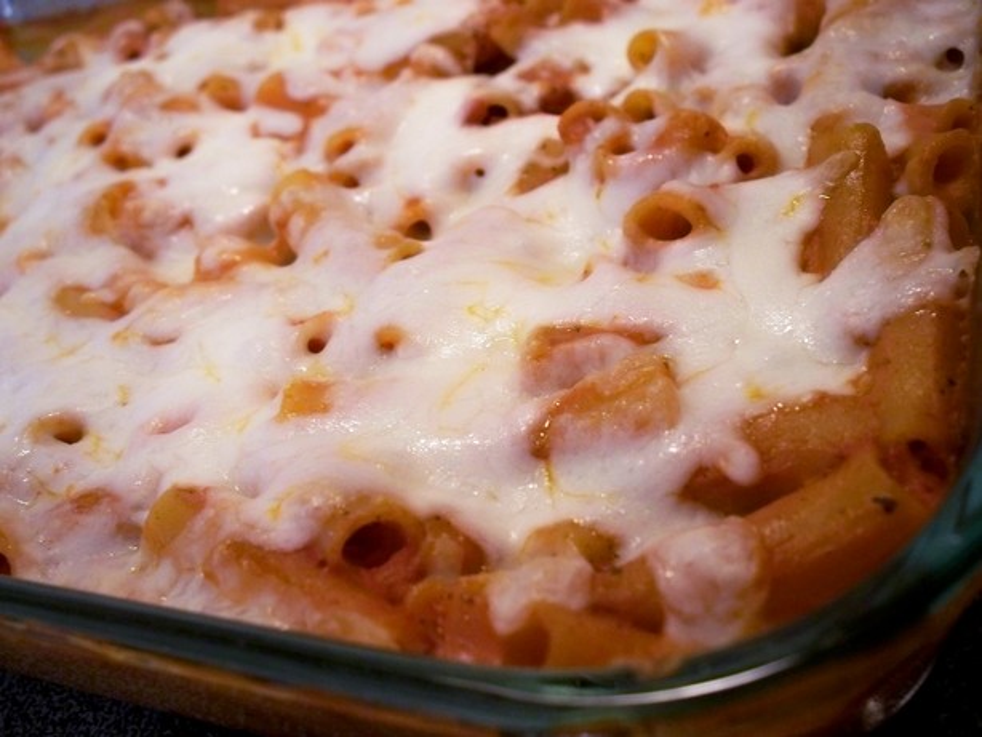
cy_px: 368
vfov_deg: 39.7
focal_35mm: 36
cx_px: 491
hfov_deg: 51.3
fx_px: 1022
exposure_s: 1/25
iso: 400
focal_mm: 7.54
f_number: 2.8
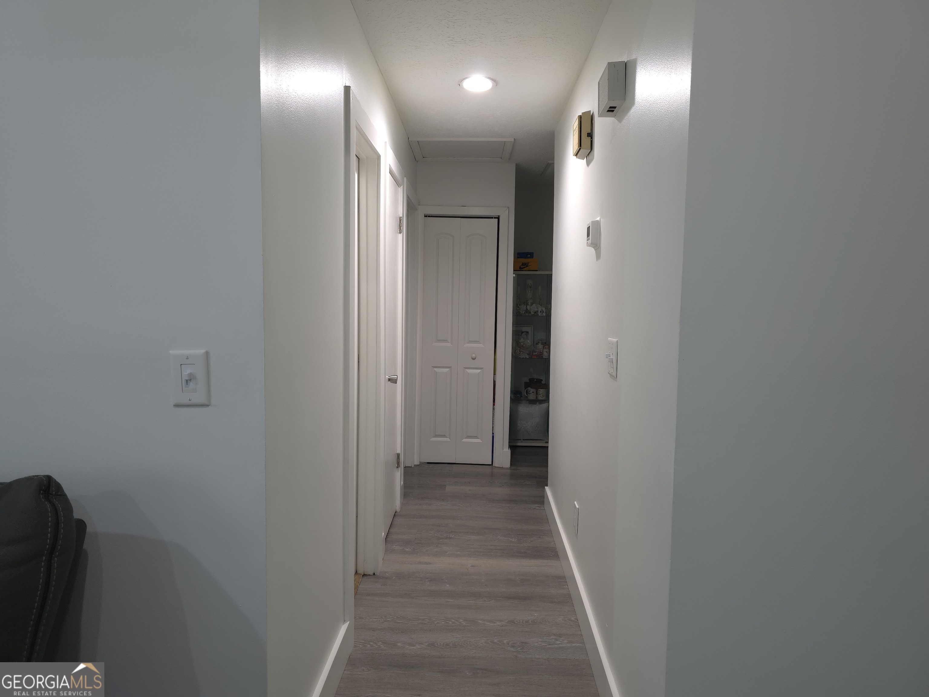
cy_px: 348
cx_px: 464
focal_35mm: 23
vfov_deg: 58.9
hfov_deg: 73.9
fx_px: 617
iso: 200
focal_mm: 6.3
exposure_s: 1/60
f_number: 1.7
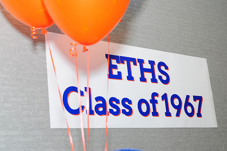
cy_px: 76
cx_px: 114
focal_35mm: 63
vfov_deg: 21.5
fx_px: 397
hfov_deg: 31.9
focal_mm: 42
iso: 500
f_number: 5
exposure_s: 1/60
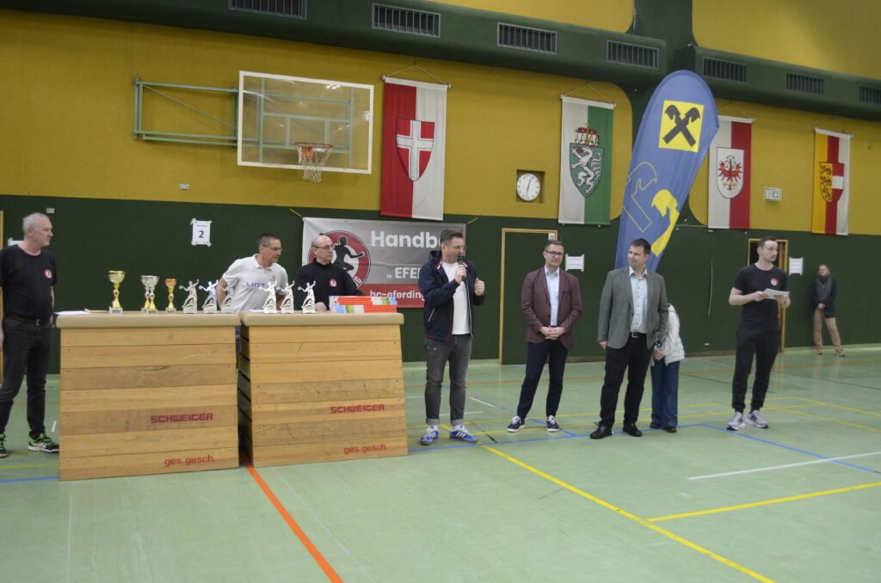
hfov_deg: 57.3
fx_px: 806
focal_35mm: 33
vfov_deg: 39.8
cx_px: 440
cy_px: 292
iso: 400
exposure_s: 1/100
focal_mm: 22
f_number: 5
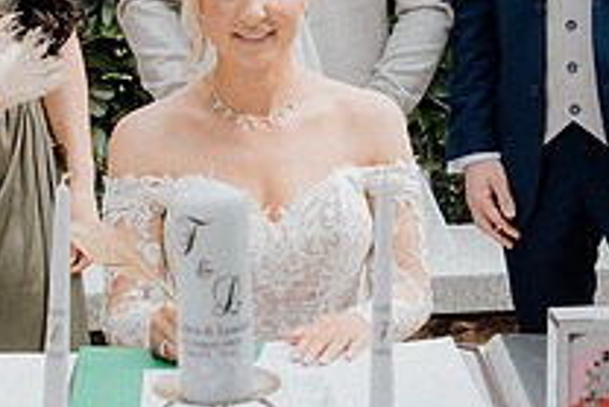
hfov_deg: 19.8
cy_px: 113
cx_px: 310
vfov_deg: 13.3
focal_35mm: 103
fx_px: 1744
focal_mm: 25
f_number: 3.5
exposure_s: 1/400
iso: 125
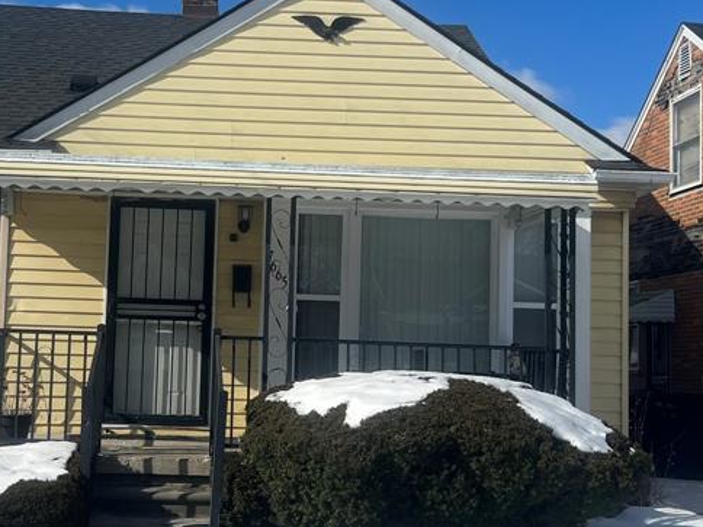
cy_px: 267
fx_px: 1117
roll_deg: -0.9
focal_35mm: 55
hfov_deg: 34.7
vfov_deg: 26.6
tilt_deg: +6.2
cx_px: 243
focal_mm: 5.7
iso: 50
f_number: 1.5
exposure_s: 1/7463
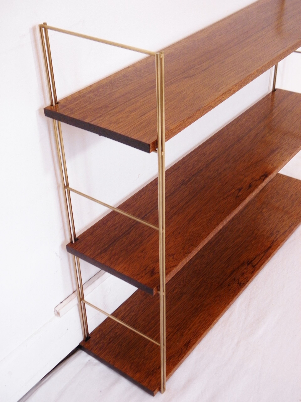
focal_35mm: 44
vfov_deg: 42.9
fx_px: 510
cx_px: 150
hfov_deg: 32.9
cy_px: 201
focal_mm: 7.9
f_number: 3.9
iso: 200
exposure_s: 1/8
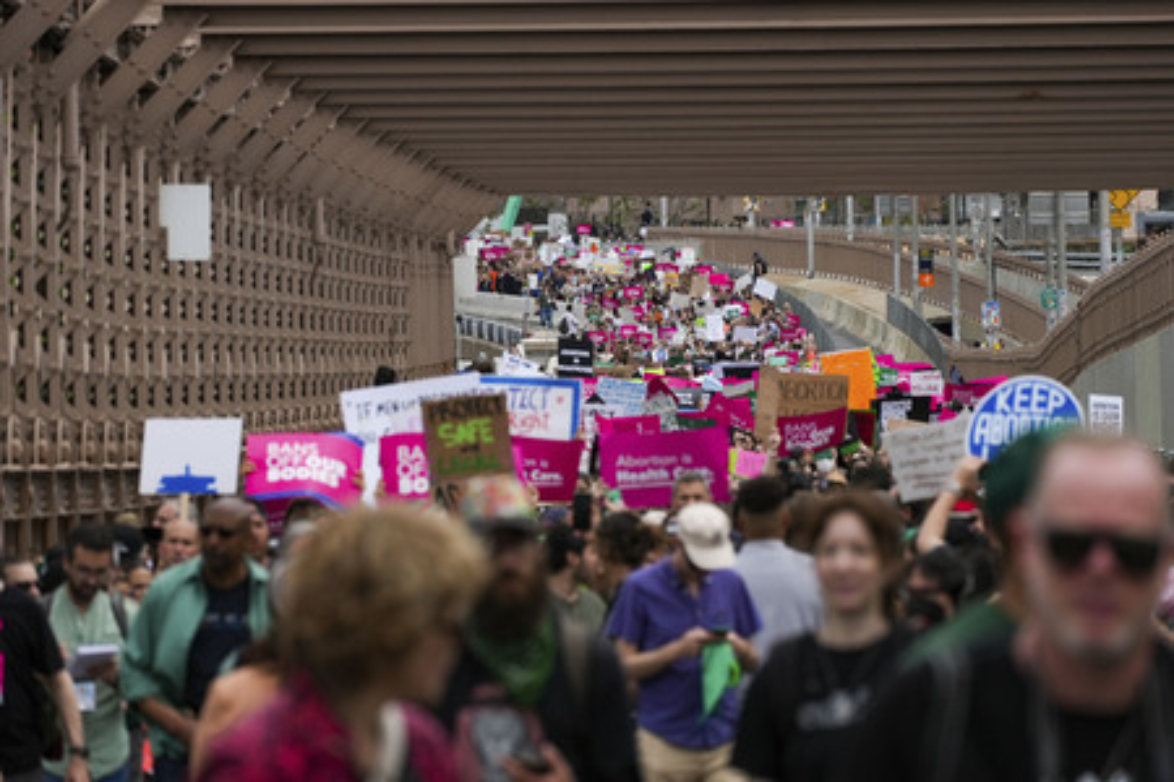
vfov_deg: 3.4
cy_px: 391
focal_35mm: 400
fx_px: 13043
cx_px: 587
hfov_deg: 5.2
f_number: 13
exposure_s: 1/1000
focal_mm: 400
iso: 640
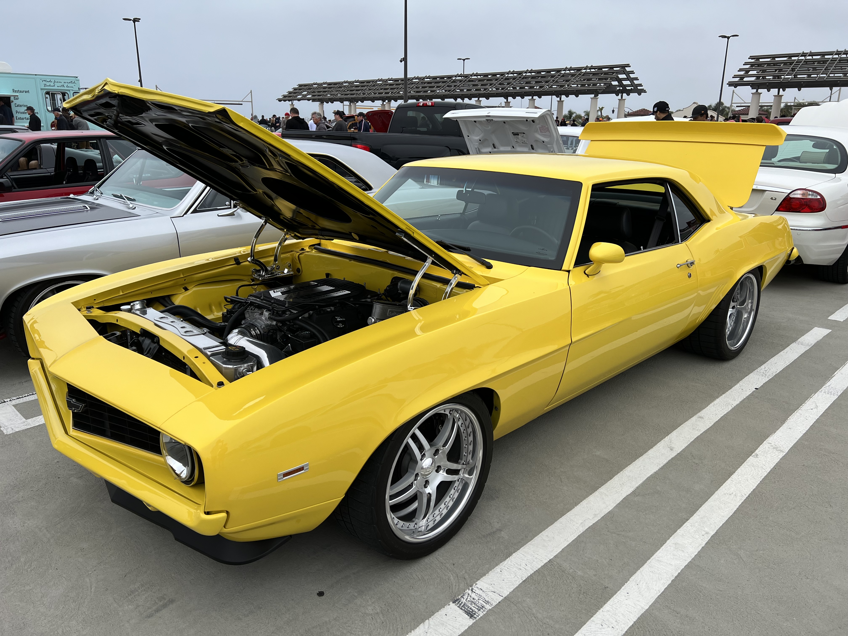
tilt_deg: -16.4
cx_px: 424
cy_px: 318
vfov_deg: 53.1
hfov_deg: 67.3
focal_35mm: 26
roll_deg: -0.1
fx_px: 637
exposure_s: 1/2915
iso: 50
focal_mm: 5.7
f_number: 1.5
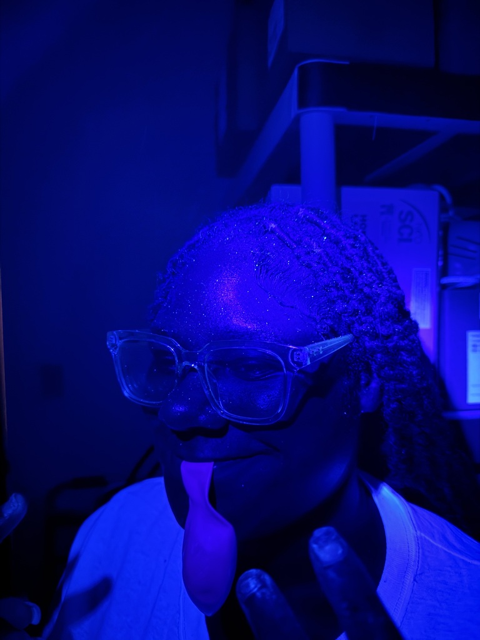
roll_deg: +0.5
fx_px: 444
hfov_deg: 56.8
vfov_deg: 71.6
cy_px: 320
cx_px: 240
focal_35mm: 24
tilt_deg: -4.5
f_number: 1.78
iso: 5000
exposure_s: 1/15
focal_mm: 6.76
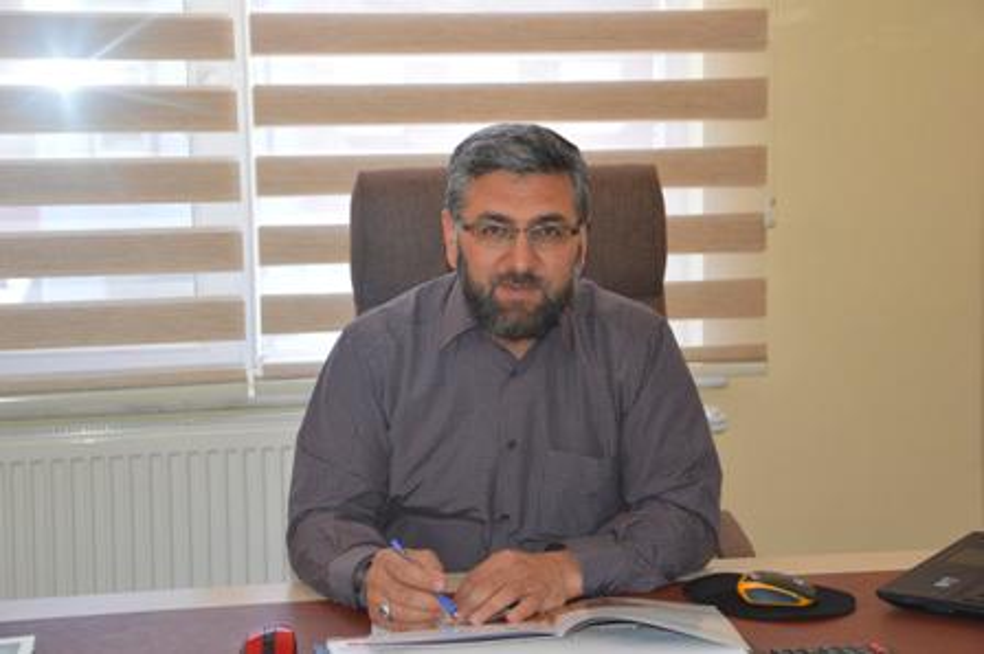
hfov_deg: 28.1
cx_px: 492
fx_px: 1966
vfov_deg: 18.9
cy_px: 327
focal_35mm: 72
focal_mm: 48
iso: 1000
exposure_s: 1/60
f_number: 4.8
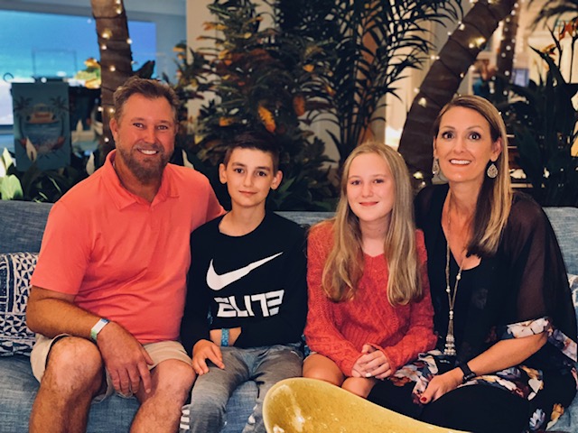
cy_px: 216
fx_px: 868
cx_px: 289
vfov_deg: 28.0
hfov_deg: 36.8
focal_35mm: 52
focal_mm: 6
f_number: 2
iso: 320
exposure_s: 1/34
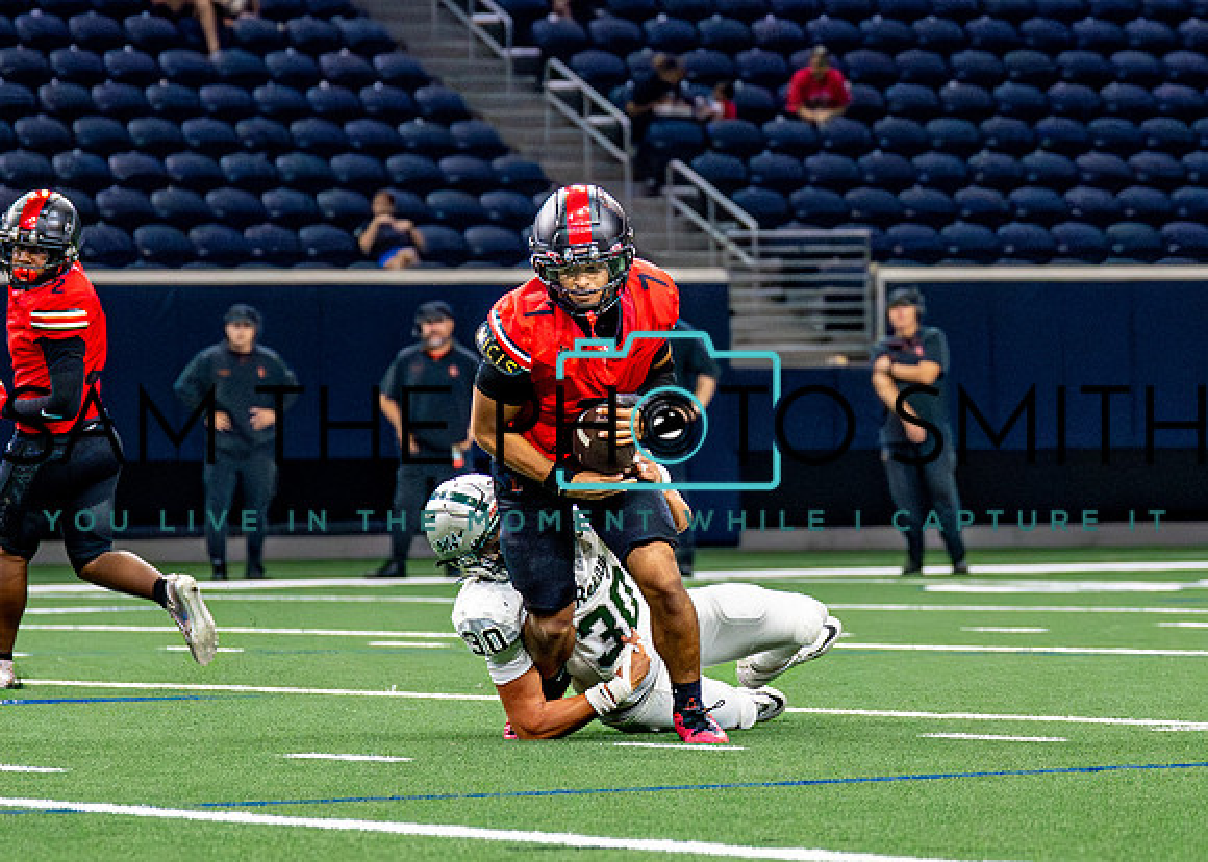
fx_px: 9058
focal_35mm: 264
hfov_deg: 7.6
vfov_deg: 5.4
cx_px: 611
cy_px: 255
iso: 5000
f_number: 2.8
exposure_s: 1/2000
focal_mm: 94
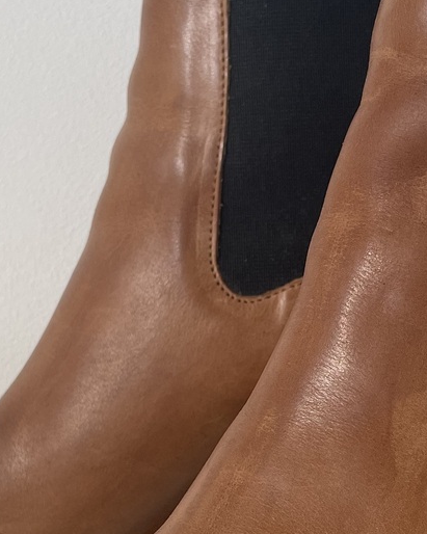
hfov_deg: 19.3
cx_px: 297
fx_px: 1248
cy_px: 393
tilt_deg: -8.7
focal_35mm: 79
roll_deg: +0.1
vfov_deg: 23.9
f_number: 1.6
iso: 64
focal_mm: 4.2
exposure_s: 1/121
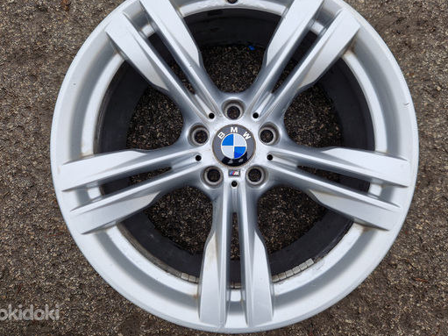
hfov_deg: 65.3
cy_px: 146
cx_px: 235
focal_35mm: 27
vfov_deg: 51.2
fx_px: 349
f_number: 1.8
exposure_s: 1/180
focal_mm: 5.4
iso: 50
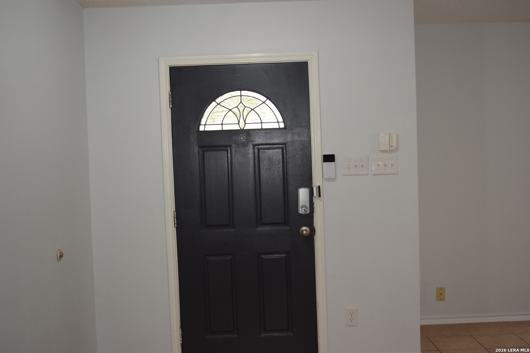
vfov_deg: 30.9
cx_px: 265
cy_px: 176
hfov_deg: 45.0
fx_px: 640
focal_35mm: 44
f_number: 5
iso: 800
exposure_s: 1/100
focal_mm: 29
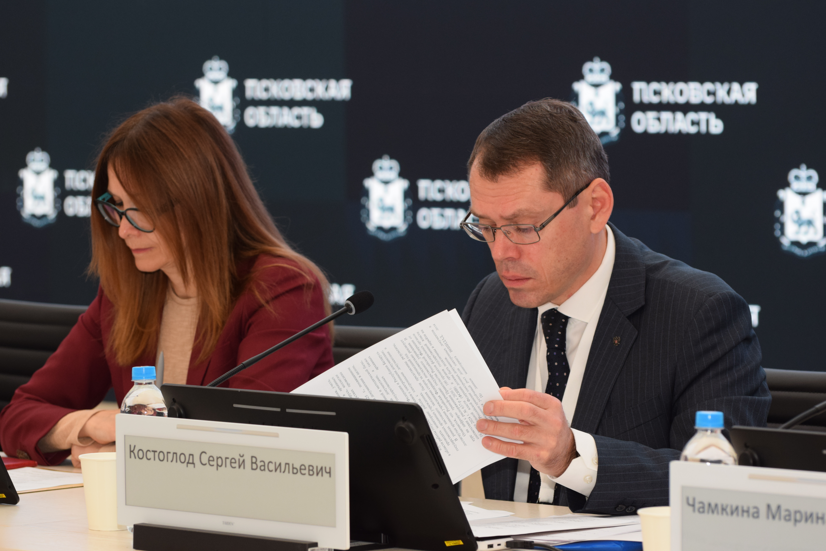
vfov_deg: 8.2
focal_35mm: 168
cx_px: 413
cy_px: 276
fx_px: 3854
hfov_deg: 12.2
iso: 800
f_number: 5
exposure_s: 1/100
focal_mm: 112
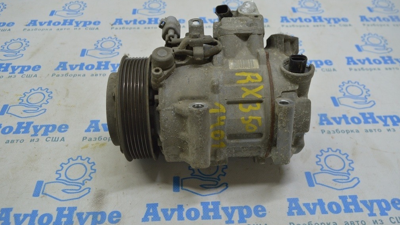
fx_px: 356
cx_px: 203
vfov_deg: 35.1
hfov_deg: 58.7
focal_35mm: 34
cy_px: 111
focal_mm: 21
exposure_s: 1/40
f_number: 5.6
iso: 400
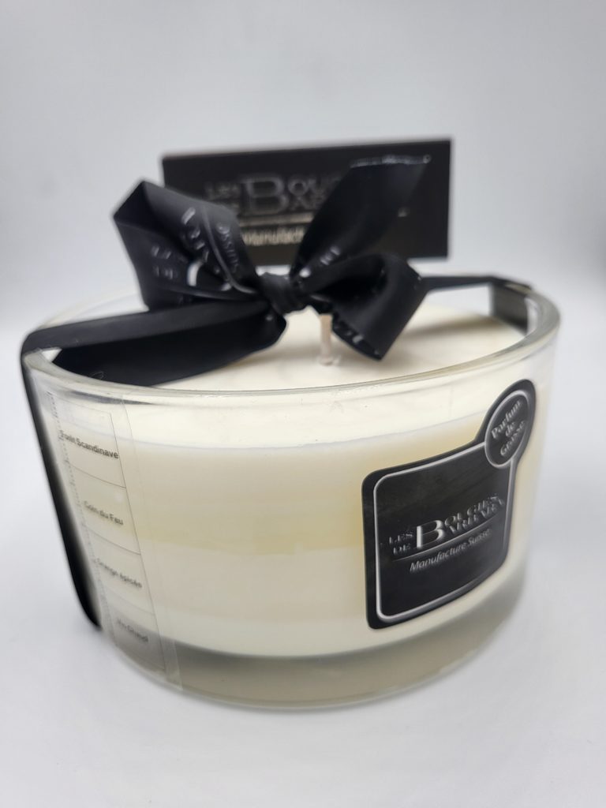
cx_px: 303
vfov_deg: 67.3
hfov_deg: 53.1
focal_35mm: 26
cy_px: 404
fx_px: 607
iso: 50
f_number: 1.8
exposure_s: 1/410
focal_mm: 4.25
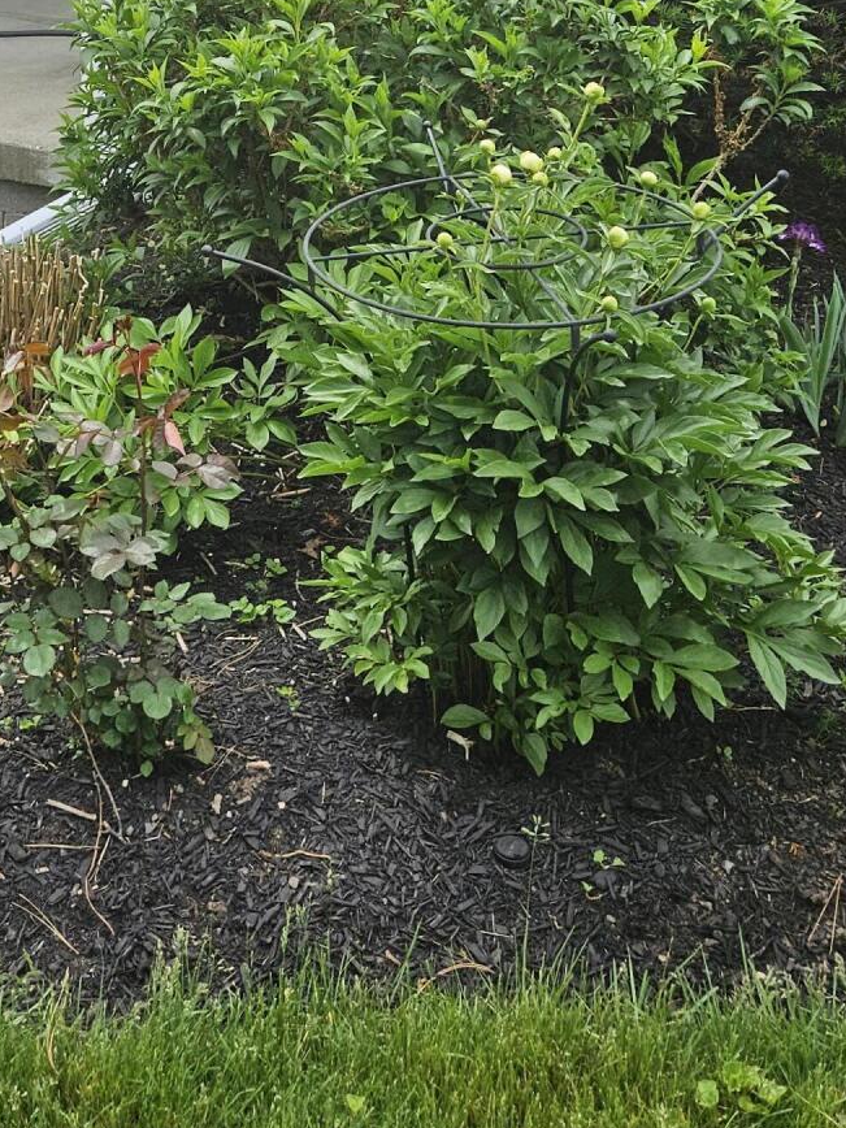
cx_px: 243
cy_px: 21
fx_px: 1727
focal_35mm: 53
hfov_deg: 27.3
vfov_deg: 33.4
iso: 32
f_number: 1.8
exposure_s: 1/1584
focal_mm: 5.4
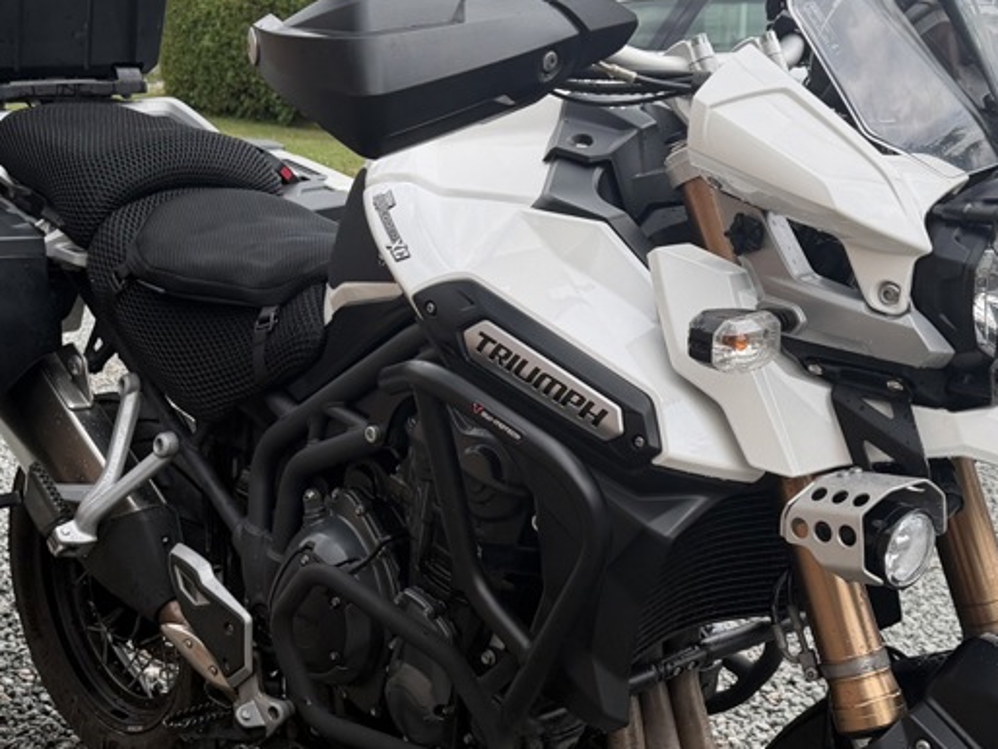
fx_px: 1615
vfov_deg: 26.1
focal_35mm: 56
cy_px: 450
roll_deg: +1.0
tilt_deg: -14.8
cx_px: 375
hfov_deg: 34.2
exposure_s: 1/708
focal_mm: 6.76
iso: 100
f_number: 1.78
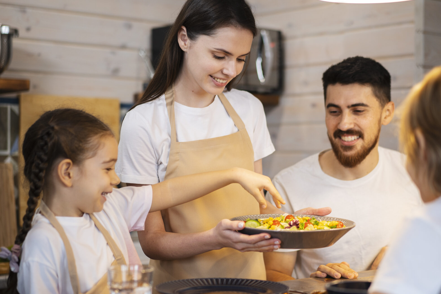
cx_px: 259
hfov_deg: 28.0
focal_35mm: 72
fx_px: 882
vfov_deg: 18.9
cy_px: 167
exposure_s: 1/100
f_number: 2
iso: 320
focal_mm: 55
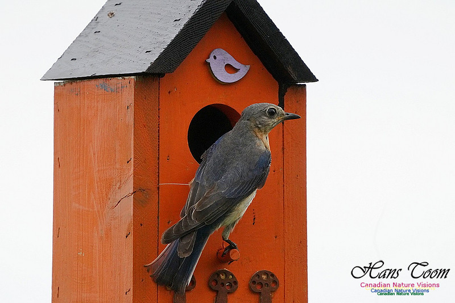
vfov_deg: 1.1
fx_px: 15171
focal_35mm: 1200
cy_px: 152
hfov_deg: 1.7
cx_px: 228
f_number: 14
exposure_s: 1/3200
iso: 6400
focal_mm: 1200
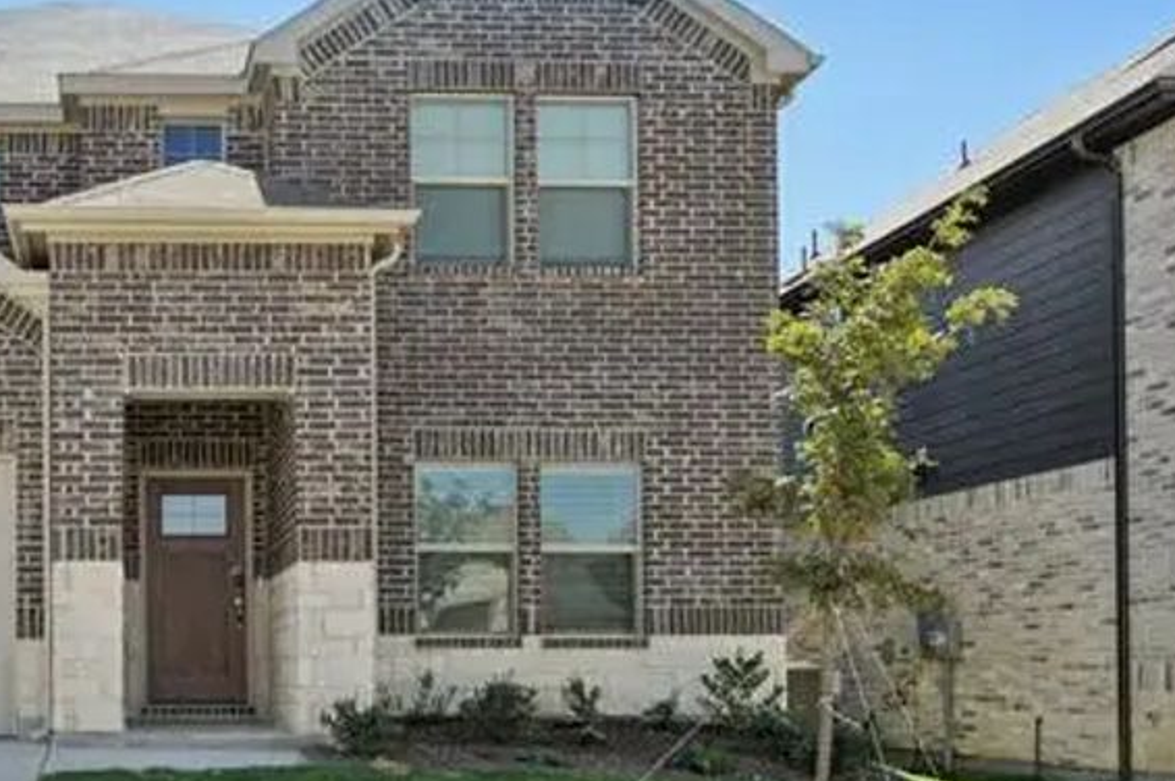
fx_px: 1239
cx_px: 141
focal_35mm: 38
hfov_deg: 46.3
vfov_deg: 34.7
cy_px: 270
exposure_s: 1/640
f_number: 8
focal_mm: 21
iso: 400
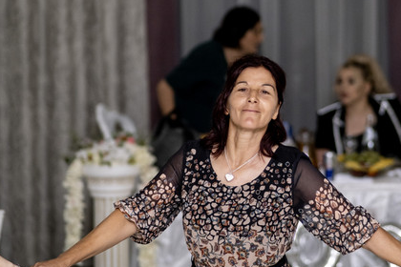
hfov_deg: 10.5
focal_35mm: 195
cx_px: 271
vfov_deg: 7.0
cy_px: 86
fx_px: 2172
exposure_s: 1/250
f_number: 1.8
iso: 1250
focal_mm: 85
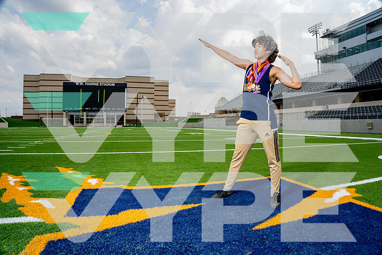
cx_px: 191
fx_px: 214
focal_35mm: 20
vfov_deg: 61.4
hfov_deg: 83.4
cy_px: 128
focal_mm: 20
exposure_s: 1/250
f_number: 8
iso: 100
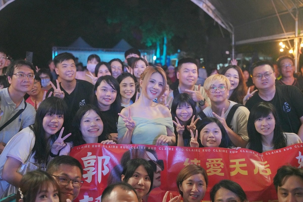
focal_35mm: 45
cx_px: 152
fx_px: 379
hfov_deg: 43.6
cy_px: 101
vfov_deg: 29.9
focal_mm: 45
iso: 12800
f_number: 2.8
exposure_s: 1/50
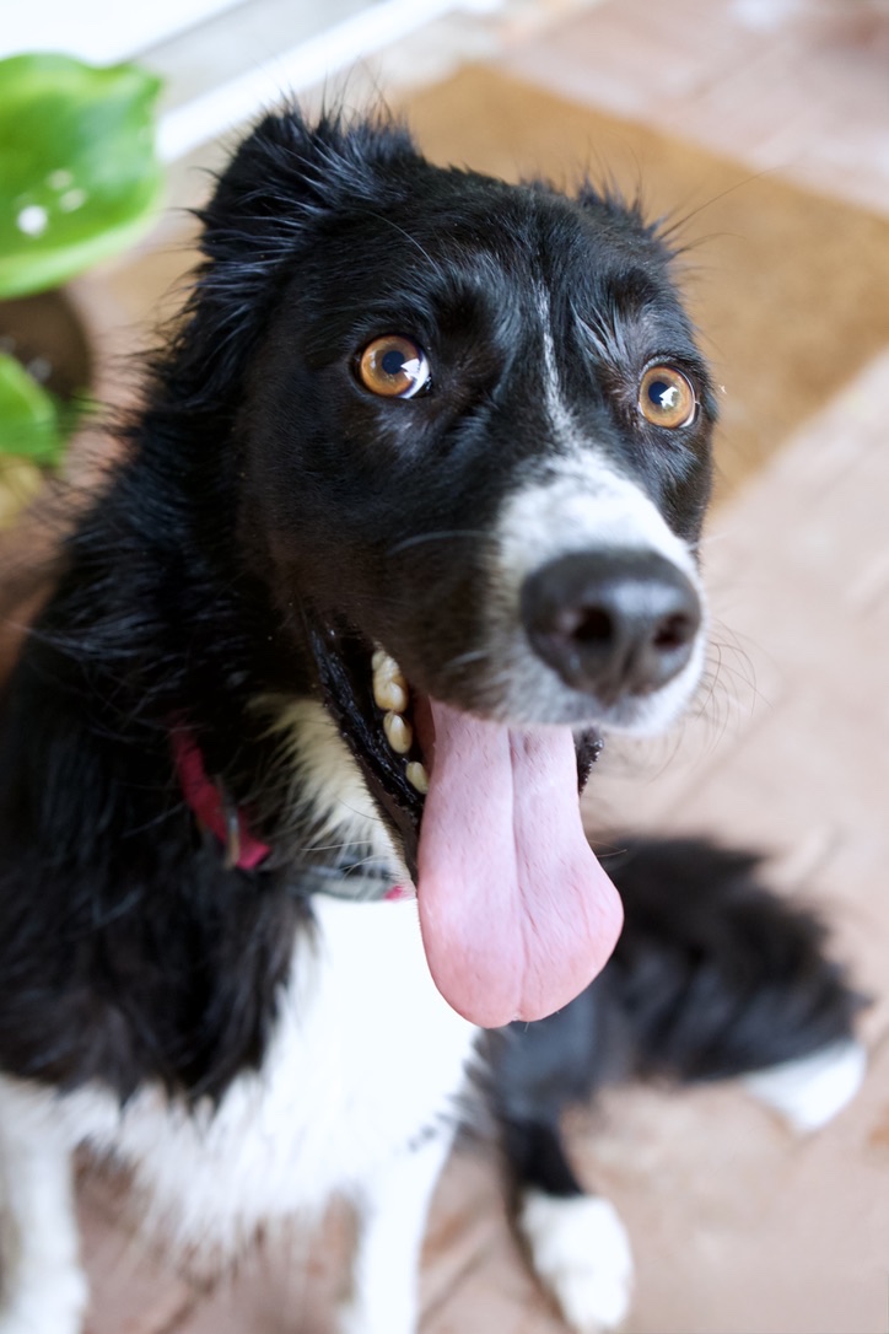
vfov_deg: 40.3
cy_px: 667
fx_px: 1815
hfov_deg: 27.5
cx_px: 444
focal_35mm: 49
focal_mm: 49
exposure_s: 1/160
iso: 3200
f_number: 4.5
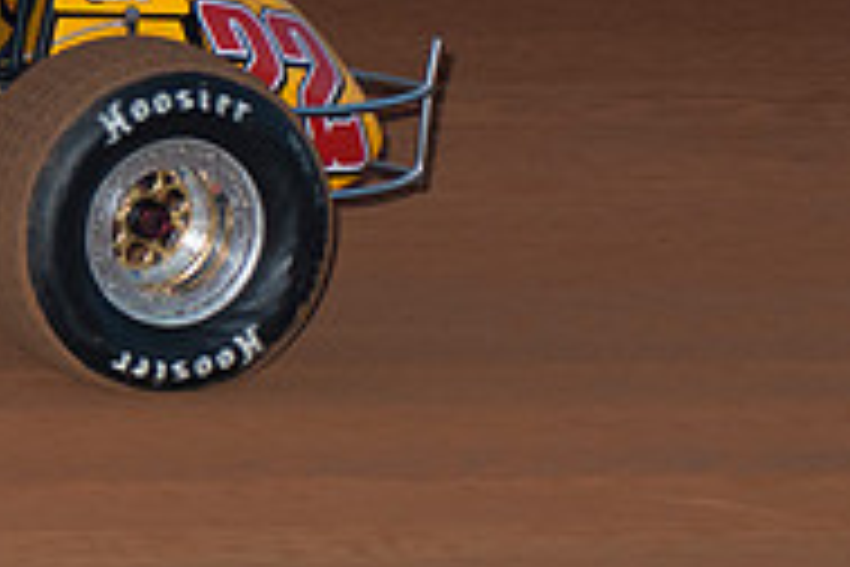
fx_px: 8712
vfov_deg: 3.7
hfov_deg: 5.5
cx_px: -441
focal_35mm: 369
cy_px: -180
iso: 200
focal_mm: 80
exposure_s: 1/400
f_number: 4
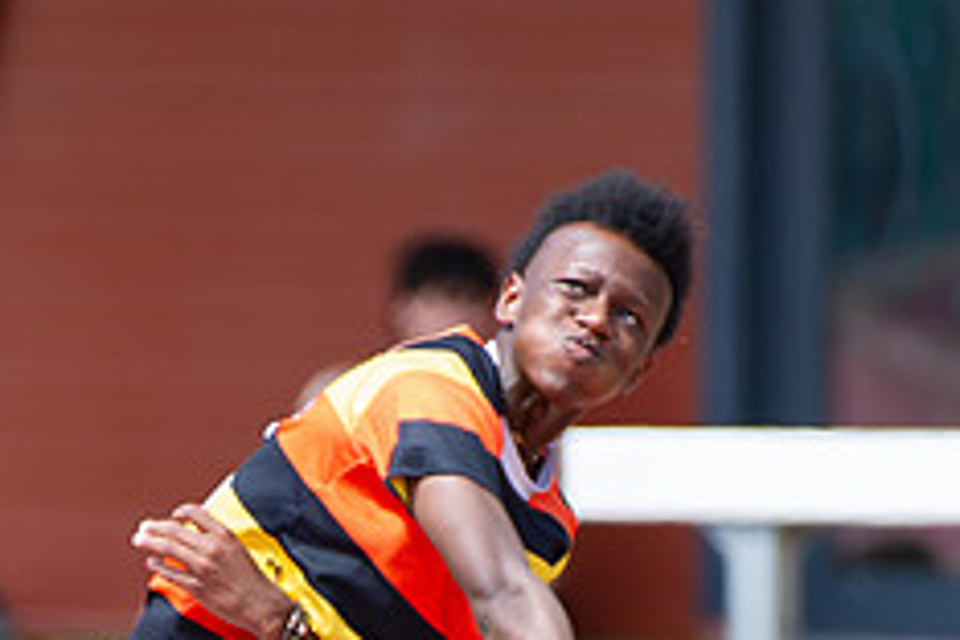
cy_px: 795
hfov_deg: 1.3
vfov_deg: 0.9
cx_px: 515
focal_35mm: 1607
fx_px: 42850
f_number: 5.6
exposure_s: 1/800
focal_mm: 500
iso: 360
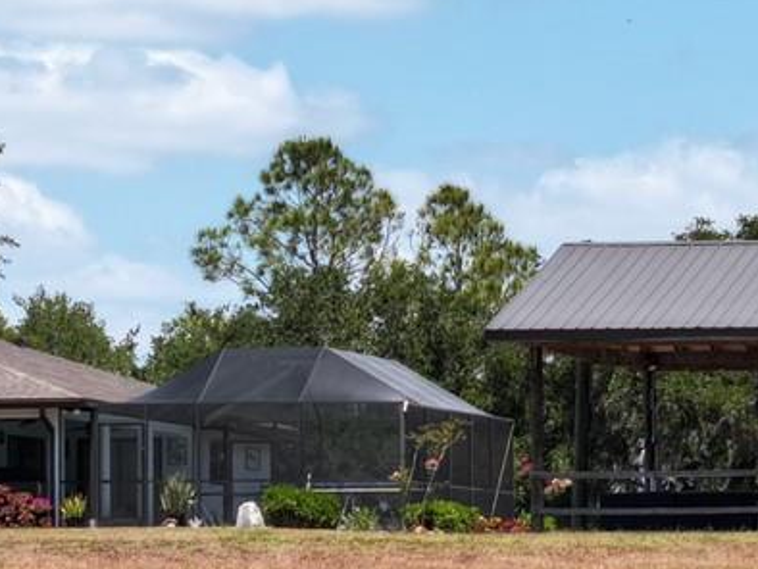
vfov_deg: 5.2
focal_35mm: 284
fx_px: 6223
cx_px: 421
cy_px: 342
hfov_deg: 7.0
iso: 110
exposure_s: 1/1000
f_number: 2.8
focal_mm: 19.35
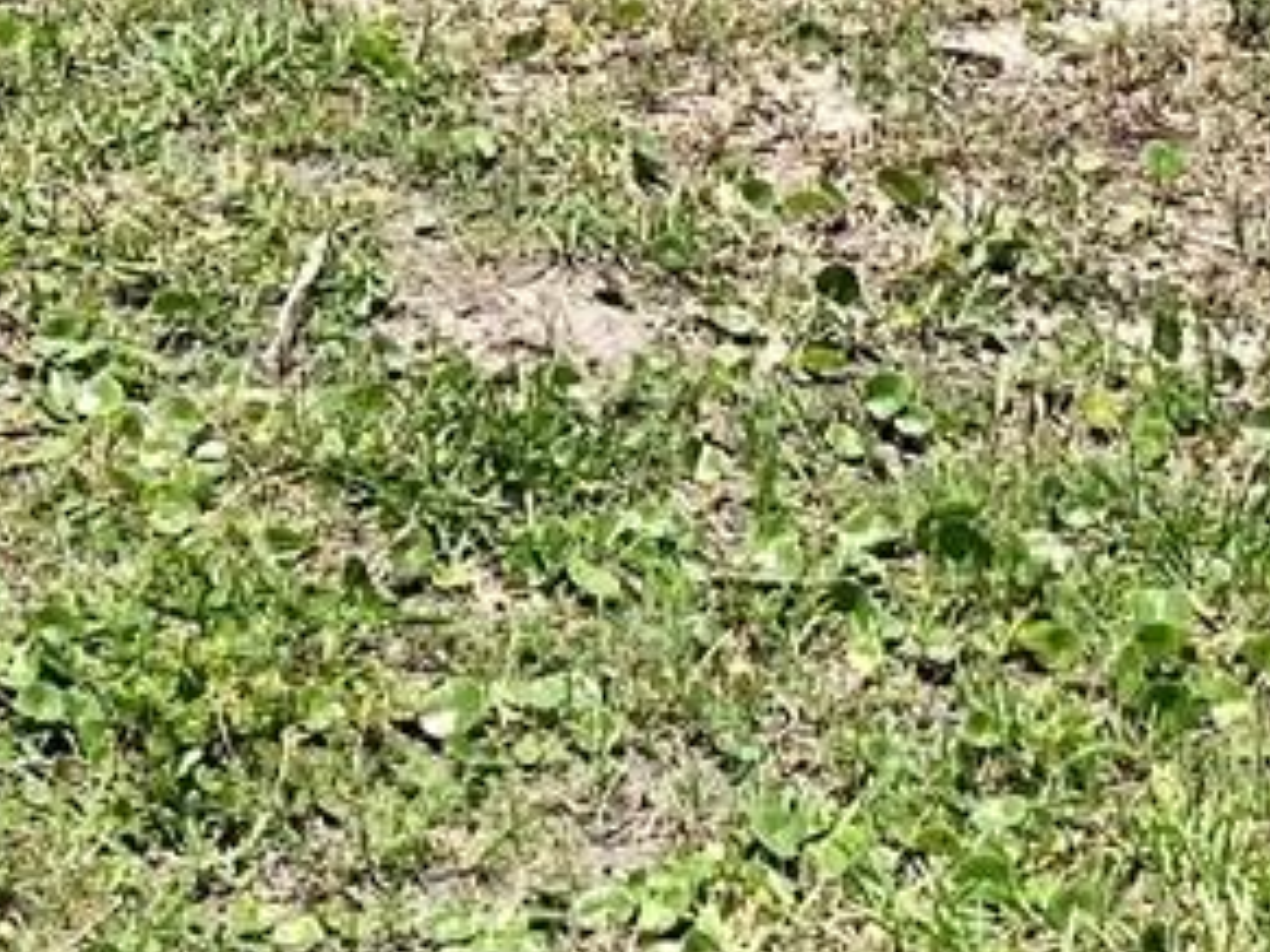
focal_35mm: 154
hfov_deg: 12.8
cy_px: -1092
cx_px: 642
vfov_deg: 8.9
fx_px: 5648
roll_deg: -1.9
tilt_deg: -5.9
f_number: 1.8
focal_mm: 3.99
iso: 32
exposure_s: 1/2703
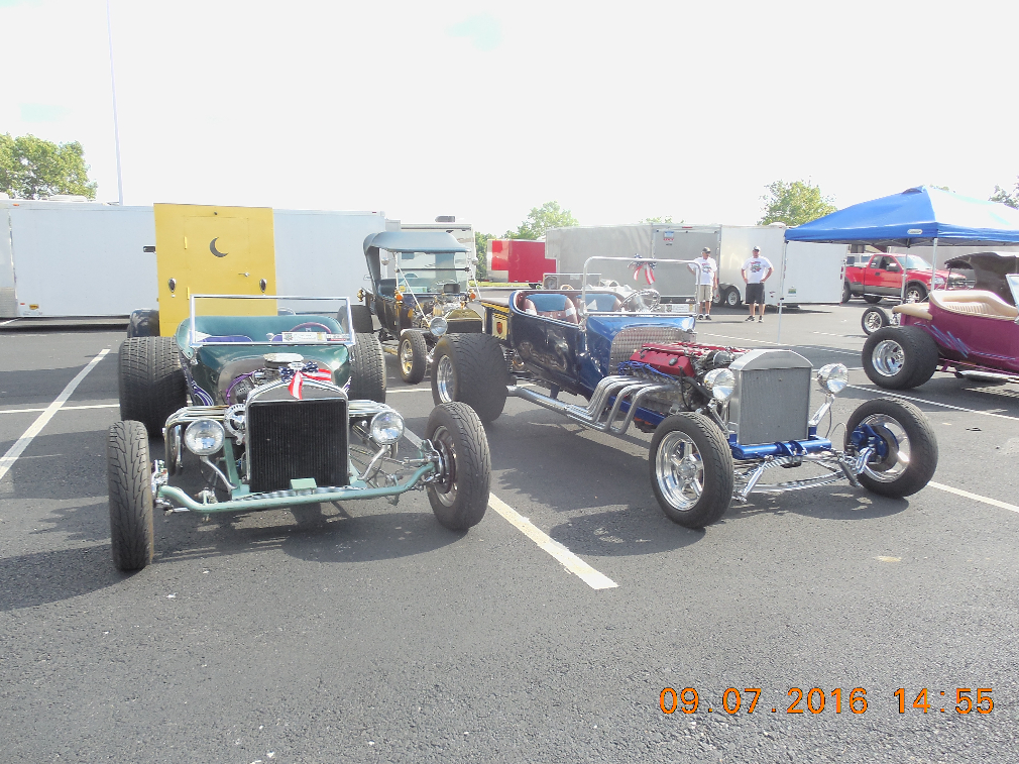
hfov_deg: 67.3
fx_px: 765
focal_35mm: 26
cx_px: 508
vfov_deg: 53.0
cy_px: 379
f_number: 3.3
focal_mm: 4.5
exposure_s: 1/400
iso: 125
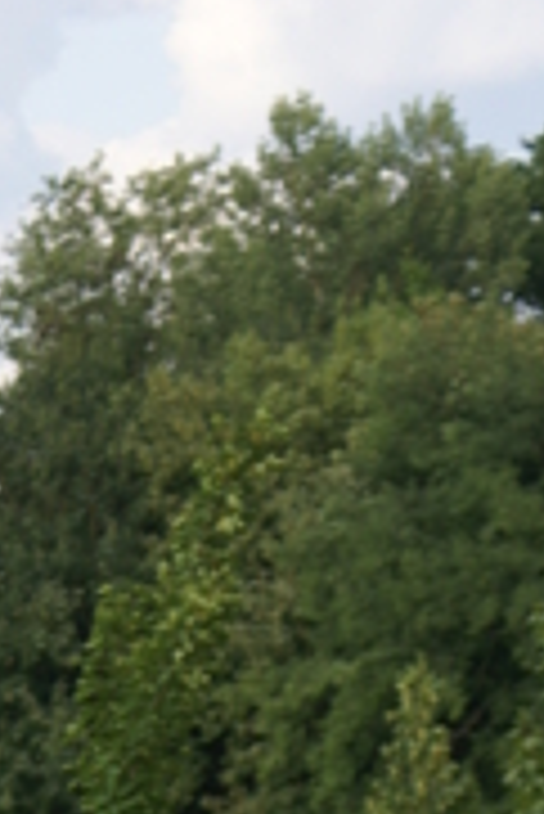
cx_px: 229
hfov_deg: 4.4
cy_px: 1196
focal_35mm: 313
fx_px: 7081
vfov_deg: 6.5
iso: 125
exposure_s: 1/250
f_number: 5.6
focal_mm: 70
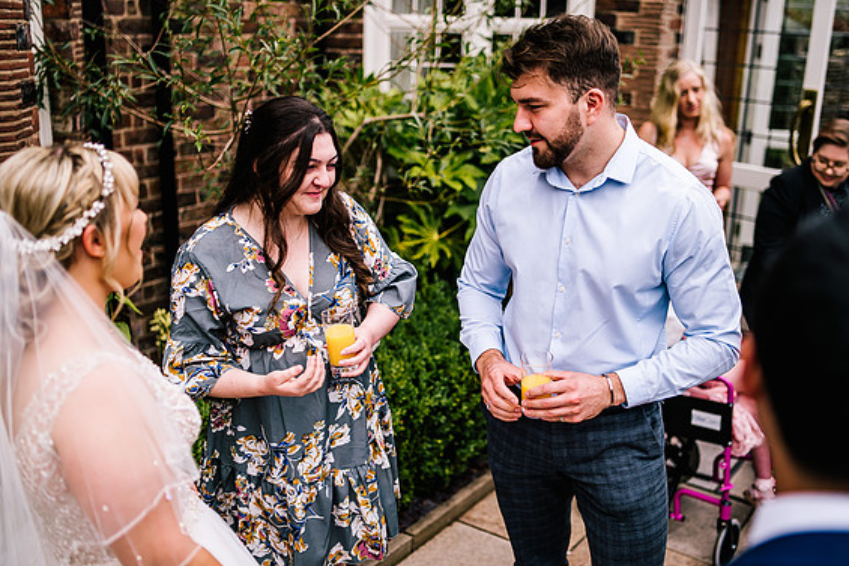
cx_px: 431
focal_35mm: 38
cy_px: 280
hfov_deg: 50.7
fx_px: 896
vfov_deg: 35.1
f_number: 1.6
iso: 100
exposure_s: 1/2500
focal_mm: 35
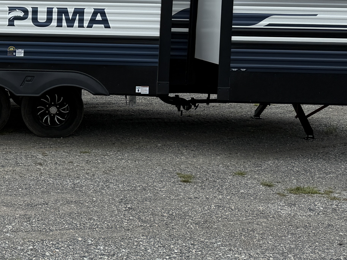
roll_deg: -0.1
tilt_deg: -4.7
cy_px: 49
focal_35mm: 75
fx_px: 752
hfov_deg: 23.8
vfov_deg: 19.4
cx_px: -65
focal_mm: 6.76
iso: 80
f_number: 1.78
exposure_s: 1/4673
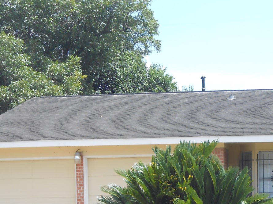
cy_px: 228
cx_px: 221
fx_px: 797
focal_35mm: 101
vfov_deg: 14.3
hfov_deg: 19.2
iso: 80
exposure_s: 1/250
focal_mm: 7.8
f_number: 4.5
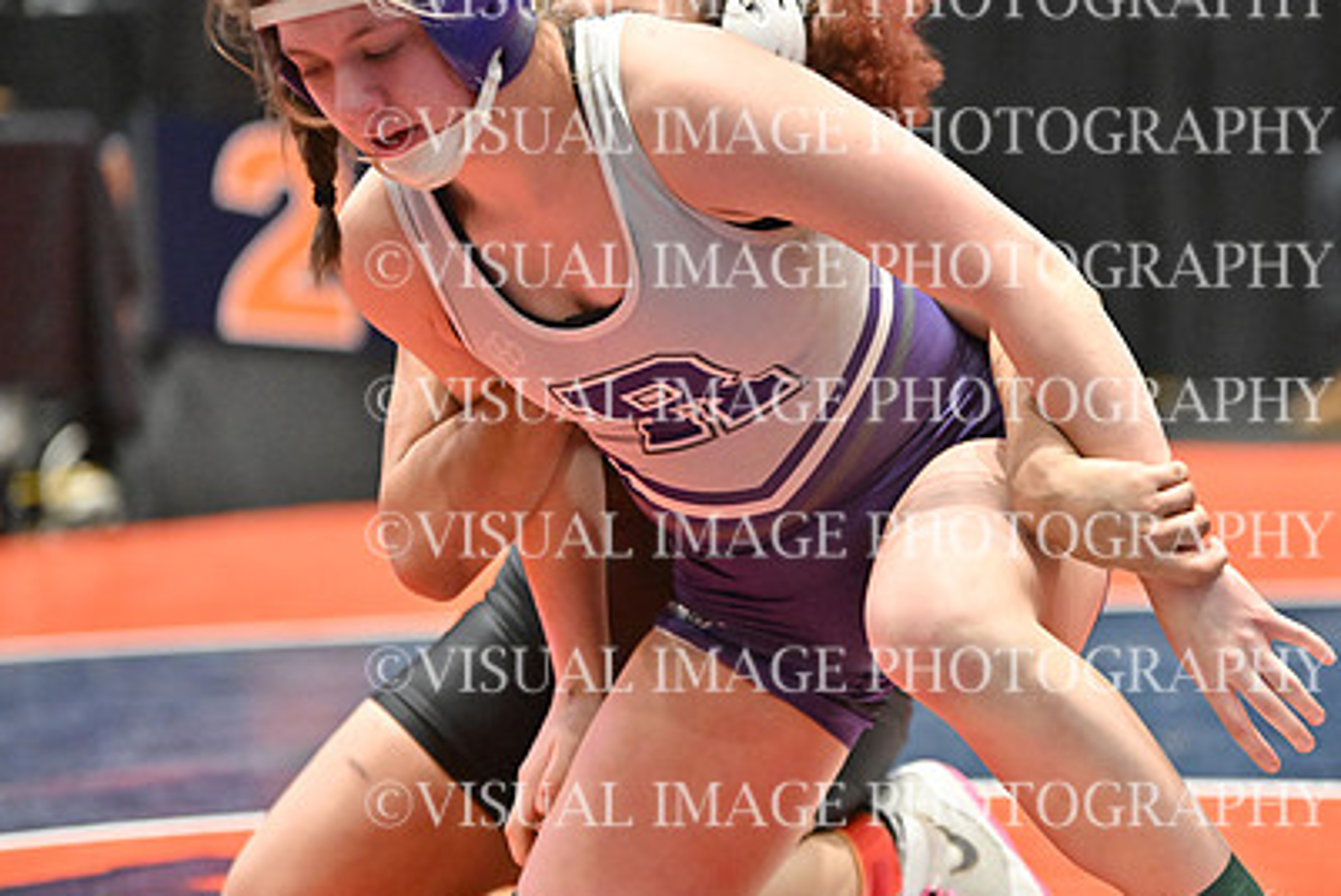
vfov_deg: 6.3
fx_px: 8089
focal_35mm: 217
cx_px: 849
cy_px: 333
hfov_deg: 9.5
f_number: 2.8
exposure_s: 1/1000
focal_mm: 150
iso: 6400
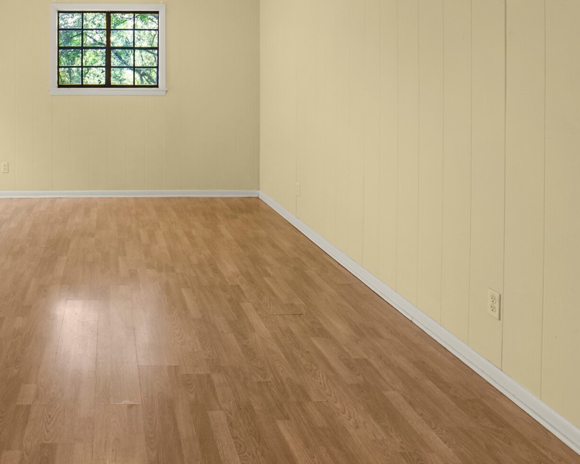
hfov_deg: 54.5
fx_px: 515
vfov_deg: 45.9
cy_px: 90
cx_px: 112
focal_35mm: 30
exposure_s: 1/15
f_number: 11
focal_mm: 14
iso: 500
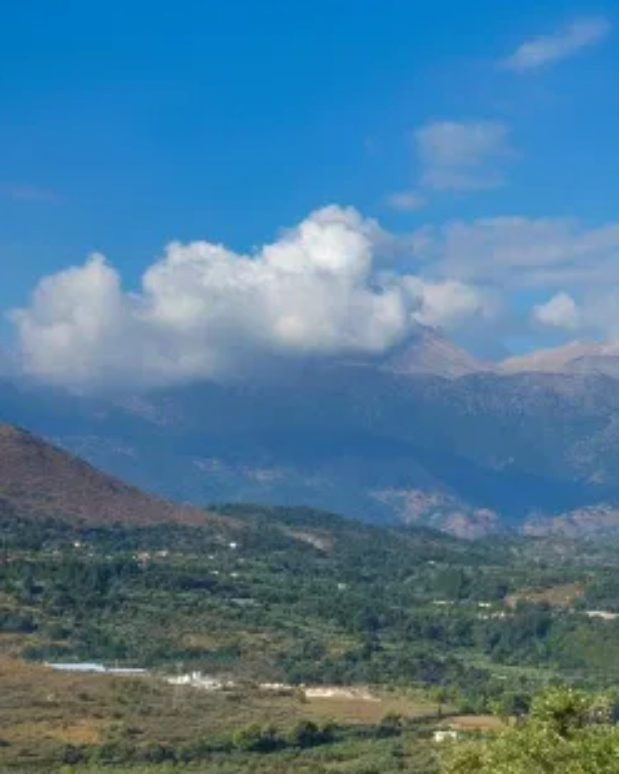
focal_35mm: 93
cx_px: 704
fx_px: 2131
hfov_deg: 16.0
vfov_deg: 20.6
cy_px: 446
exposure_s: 1/160
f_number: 13
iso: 100
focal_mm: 34
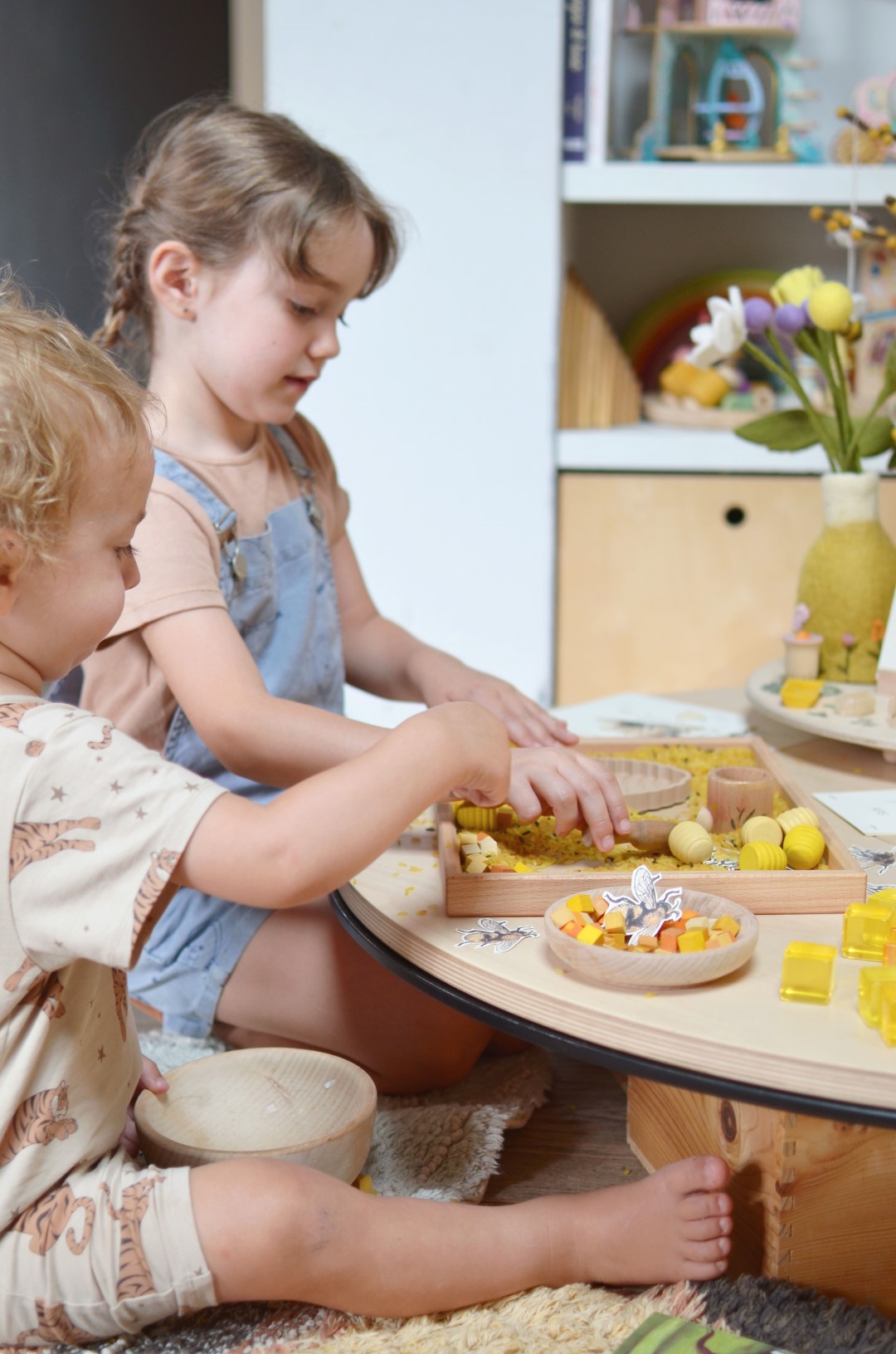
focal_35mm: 52
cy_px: 677
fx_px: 1969
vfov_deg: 37.9
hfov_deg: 25.6
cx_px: 448
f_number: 1.8
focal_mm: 35
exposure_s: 1/100
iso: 280
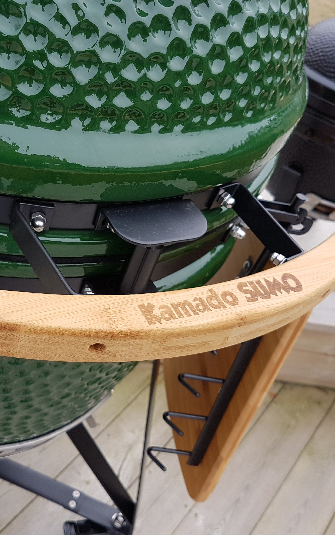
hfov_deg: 34.0
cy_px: 266
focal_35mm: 37
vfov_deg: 52.7
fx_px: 540
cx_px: 101
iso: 40
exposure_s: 1/188
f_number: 1.7
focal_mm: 4.2
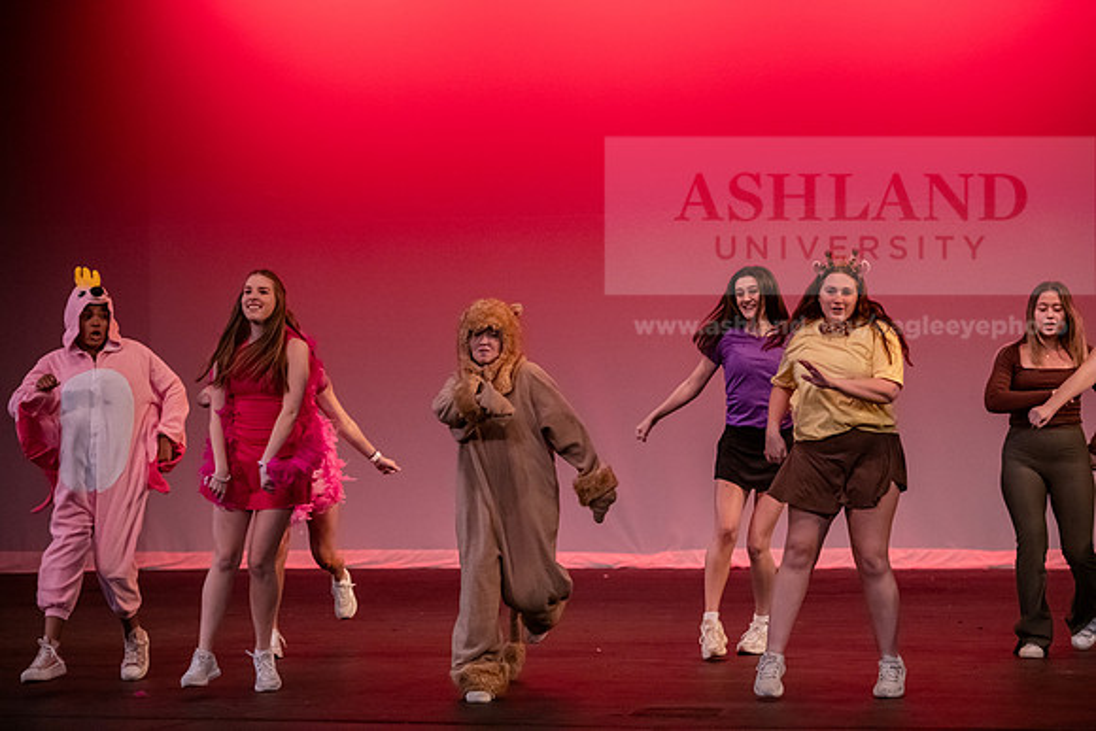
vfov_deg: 11.8
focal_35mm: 116
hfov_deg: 17.6
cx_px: 548
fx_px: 3532
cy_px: 366
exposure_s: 1/320
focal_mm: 116
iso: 4000
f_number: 3.2
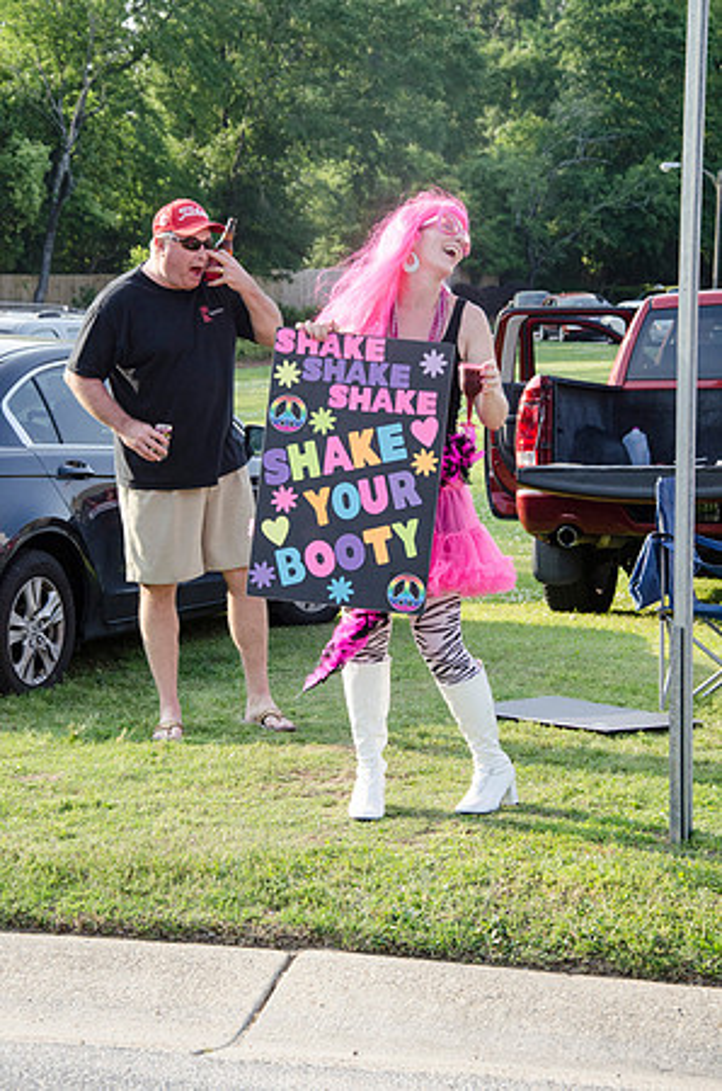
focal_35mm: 93
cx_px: 361
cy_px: 546
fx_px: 2811
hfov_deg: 14.6
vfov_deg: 22.0
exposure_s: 1/1000
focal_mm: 62
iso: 800
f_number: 8
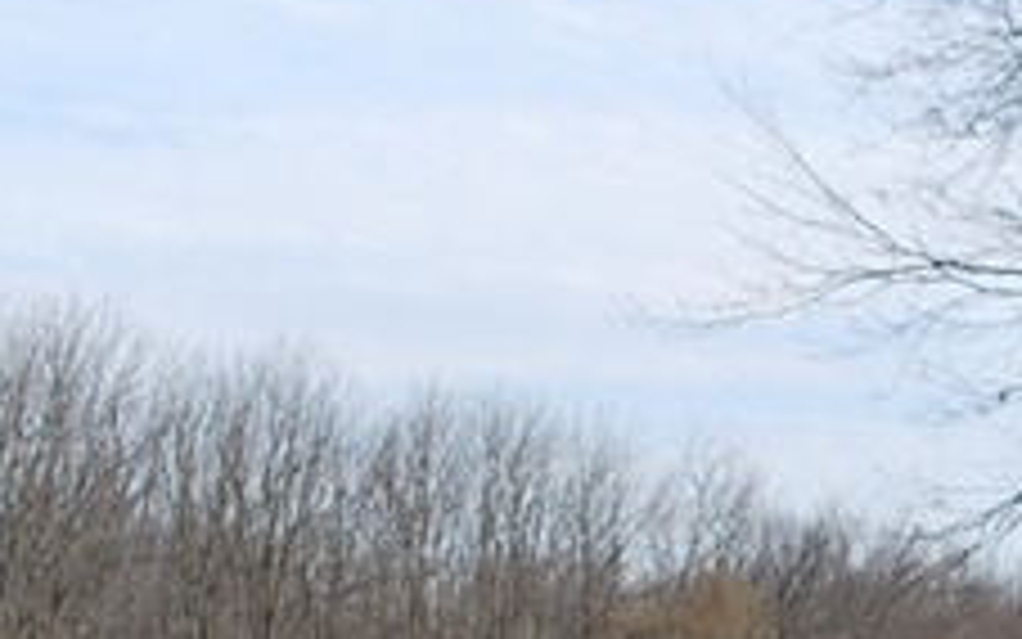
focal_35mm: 112
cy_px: 824
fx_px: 3120
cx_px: 1144
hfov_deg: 17.9
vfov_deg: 11.4
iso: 100
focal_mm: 26
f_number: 6.3
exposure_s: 1/160
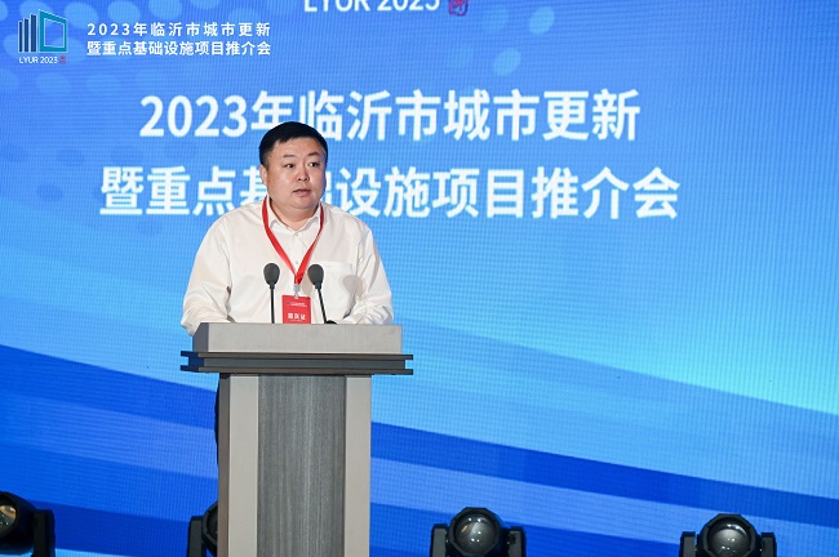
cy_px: 278
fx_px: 3958
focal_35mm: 170
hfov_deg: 12.1
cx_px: 420
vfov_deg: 8.1
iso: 1250
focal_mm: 170
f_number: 6.3
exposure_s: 1/100
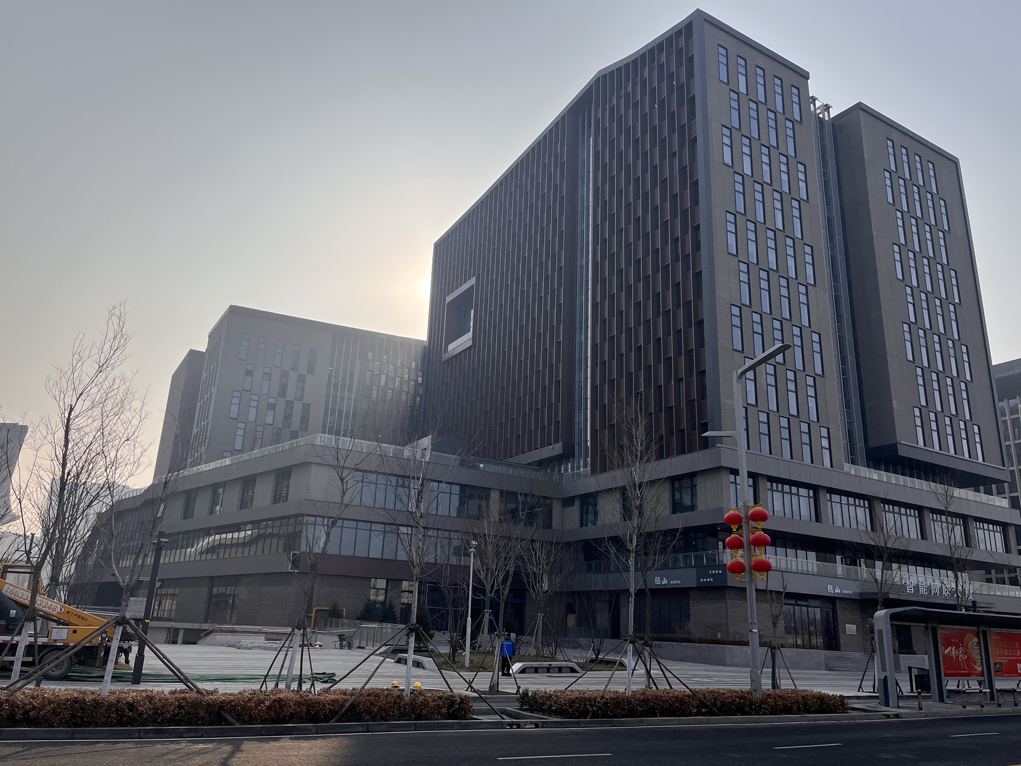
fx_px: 767
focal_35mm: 26
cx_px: 510
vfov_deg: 53.1
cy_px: 383
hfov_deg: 67.3
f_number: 1.6
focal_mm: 5.1
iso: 50
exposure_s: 1/6897
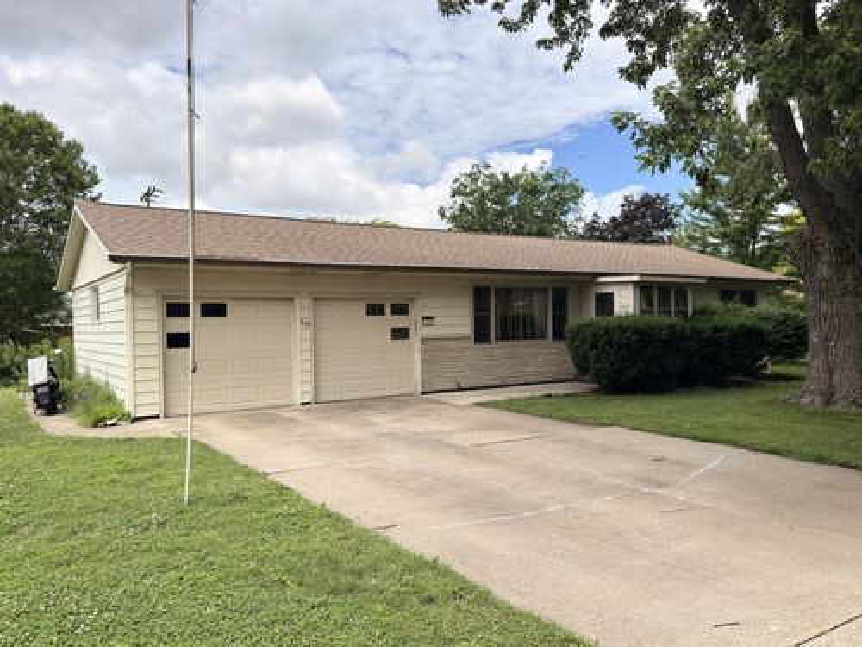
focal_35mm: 27
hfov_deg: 65.3
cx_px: 431
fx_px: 672
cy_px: 324
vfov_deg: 51.4
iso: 64
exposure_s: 1/4545
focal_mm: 6.76
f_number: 1.78
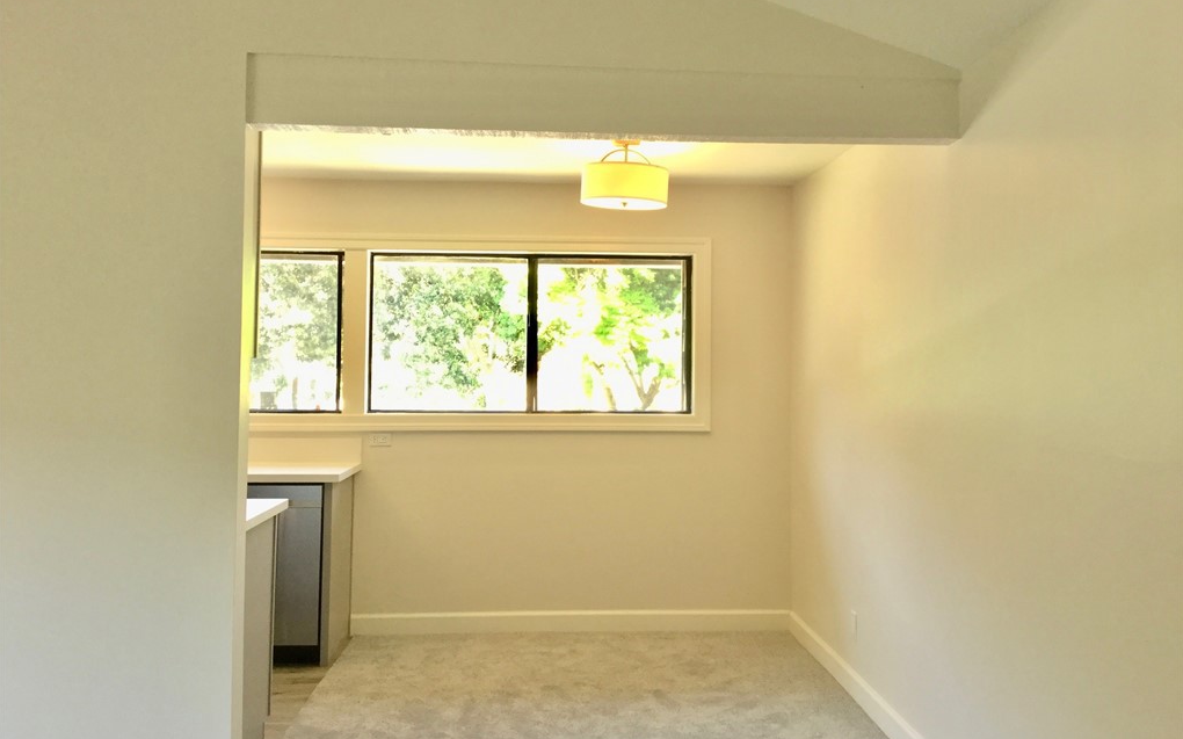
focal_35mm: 33
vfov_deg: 38.3
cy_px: 342
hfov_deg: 58.2
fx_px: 1064
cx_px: 592
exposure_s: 1/30
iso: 64
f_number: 2.4
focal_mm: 3.3
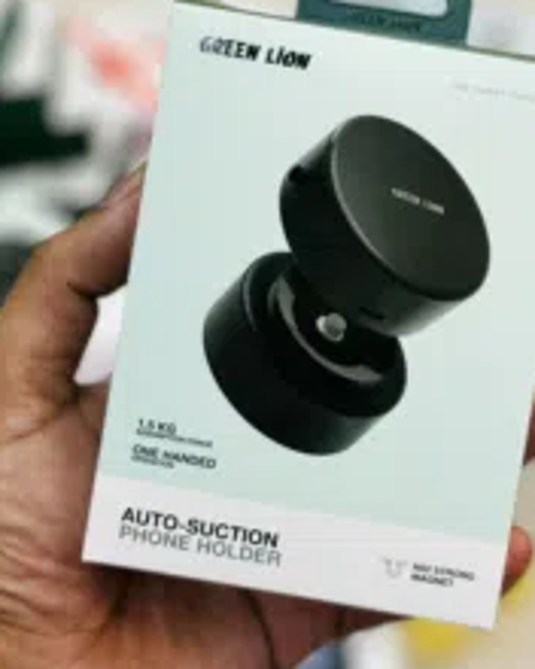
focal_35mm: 85
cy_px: 88
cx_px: 365
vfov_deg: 22.0
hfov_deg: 18.0
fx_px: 1682
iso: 50
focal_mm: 6.76
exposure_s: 1/100
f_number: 1.78
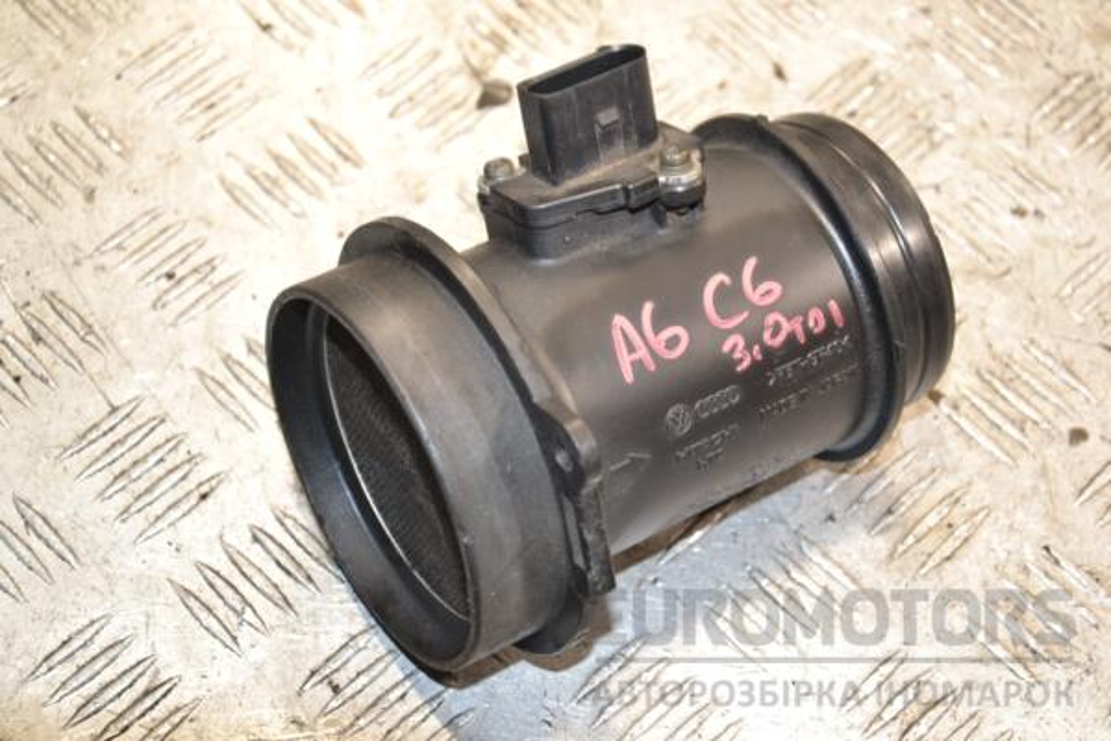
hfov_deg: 35.1
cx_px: 556
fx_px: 1759
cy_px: 370
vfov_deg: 23.8
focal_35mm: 57
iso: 800
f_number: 5
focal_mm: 38
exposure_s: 1/80
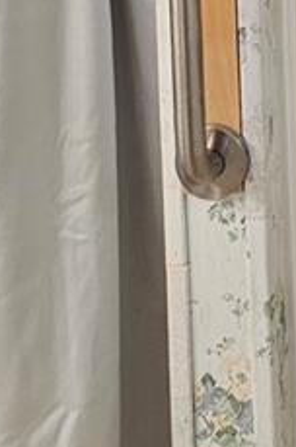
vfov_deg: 20.8
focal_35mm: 71
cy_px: -332
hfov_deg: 16.0
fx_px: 878
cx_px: 541
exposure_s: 1/60
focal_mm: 2.2
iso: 100
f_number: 2.2
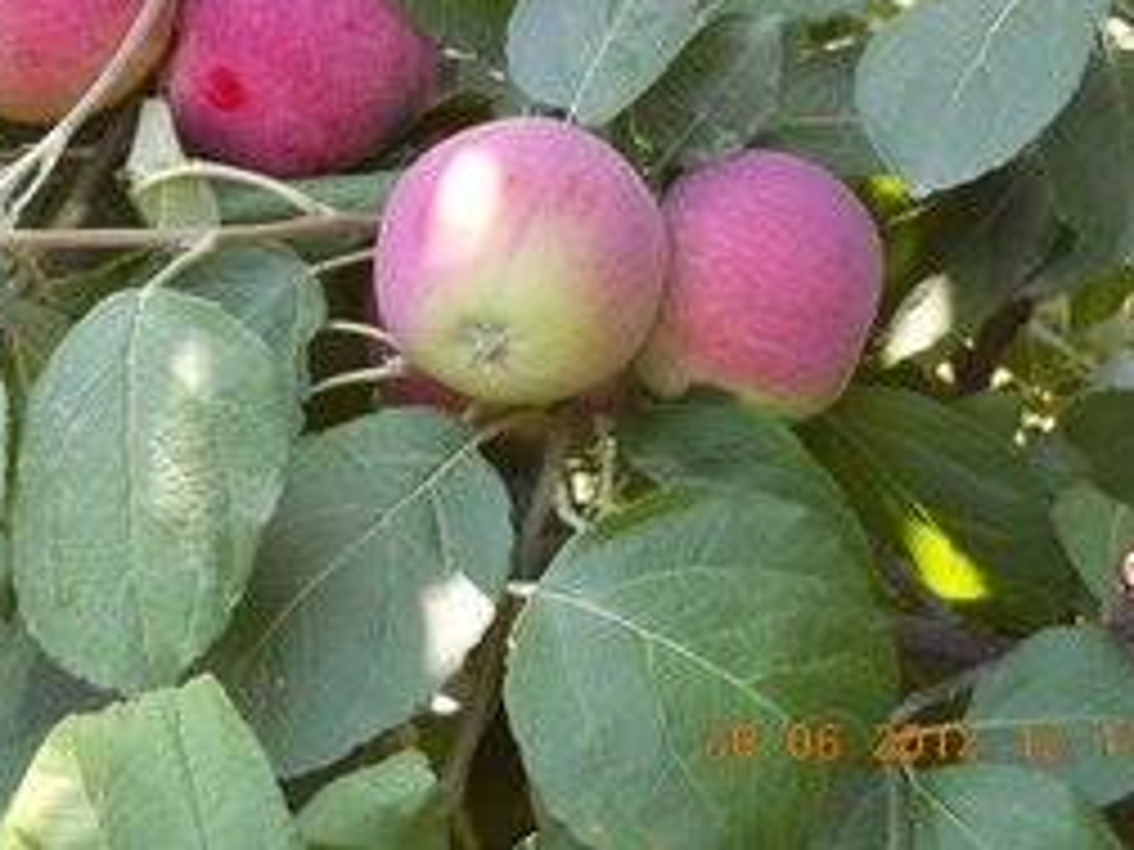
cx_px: 432
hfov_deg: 33.6
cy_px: 268
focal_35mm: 57
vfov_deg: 25.5
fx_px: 1867
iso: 80
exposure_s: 1/60
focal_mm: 6.72
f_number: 3.1
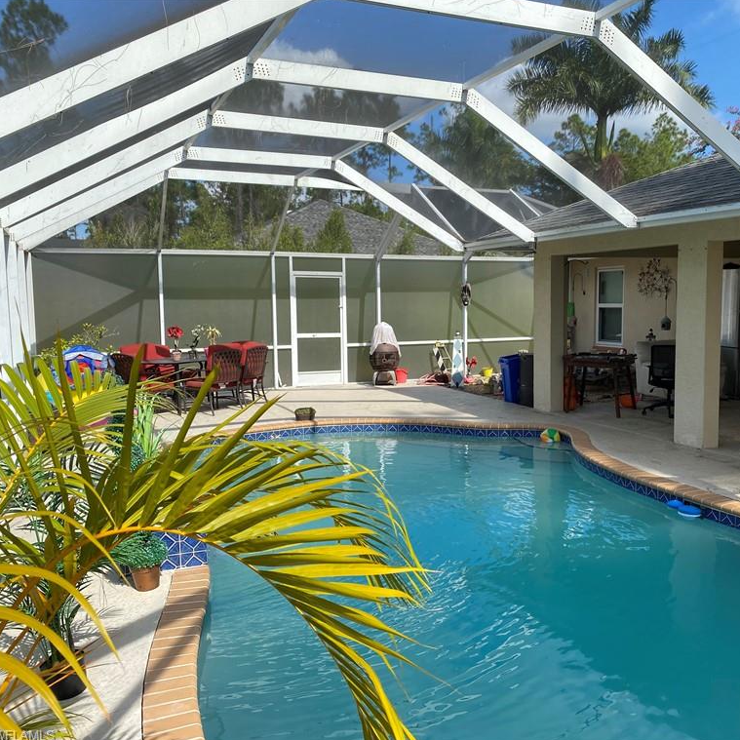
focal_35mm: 31
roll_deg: -0.5
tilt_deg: -4.6
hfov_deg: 51.7
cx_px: 482
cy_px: 370
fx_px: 750
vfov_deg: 52.5
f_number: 1.8
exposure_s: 1/1484
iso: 32
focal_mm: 4.25
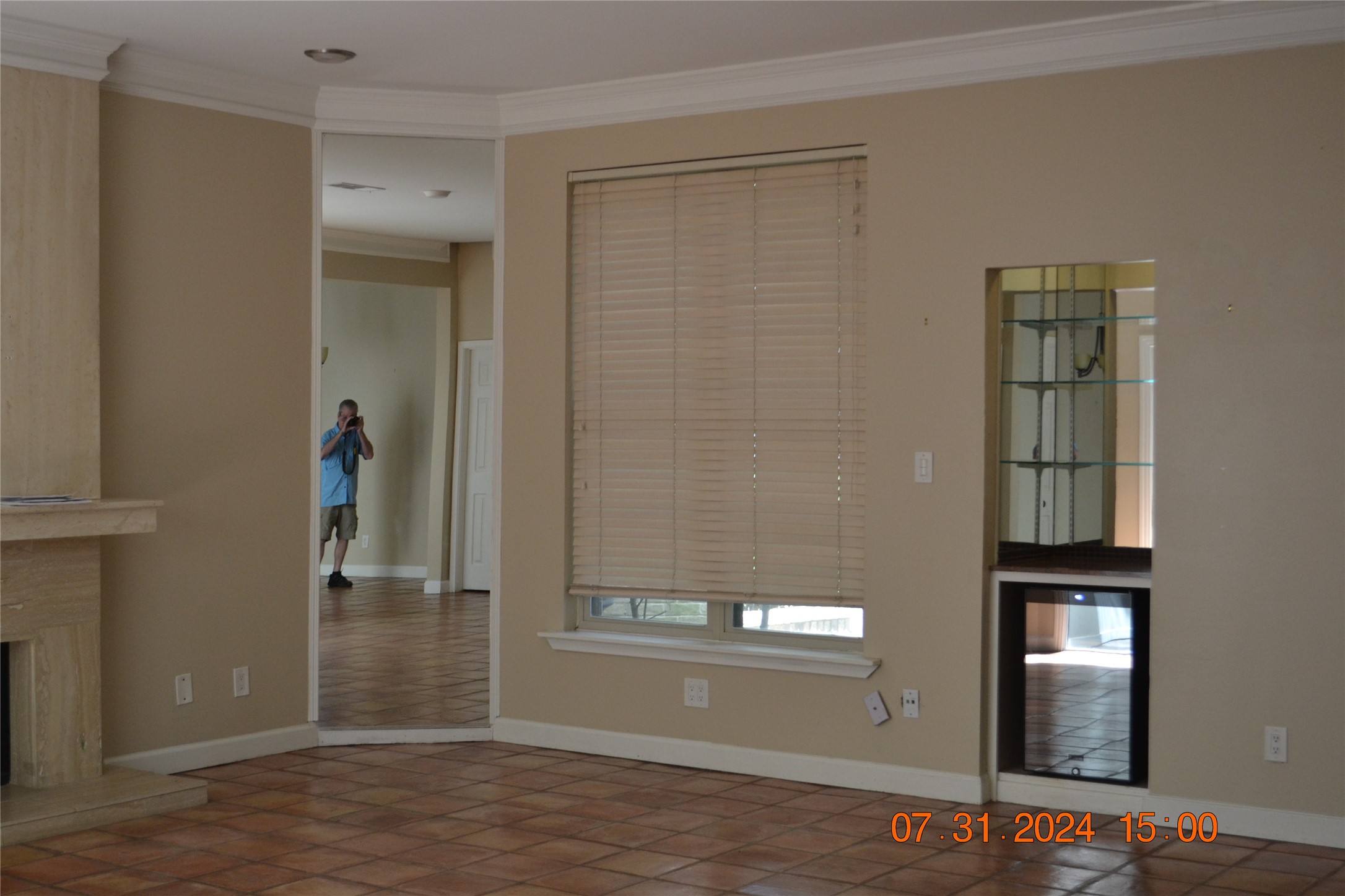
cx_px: 672
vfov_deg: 28.1
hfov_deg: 41.1
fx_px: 1793
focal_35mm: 48
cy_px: 448
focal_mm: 32
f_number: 4.8
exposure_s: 1/60
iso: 800
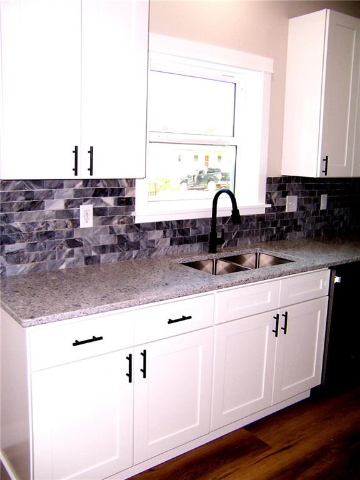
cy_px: 240
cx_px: 180
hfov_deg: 42.9
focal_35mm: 33
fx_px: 458
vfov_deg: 55.4
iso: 140
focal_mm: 5.5
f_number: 2.8
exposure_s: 1/90
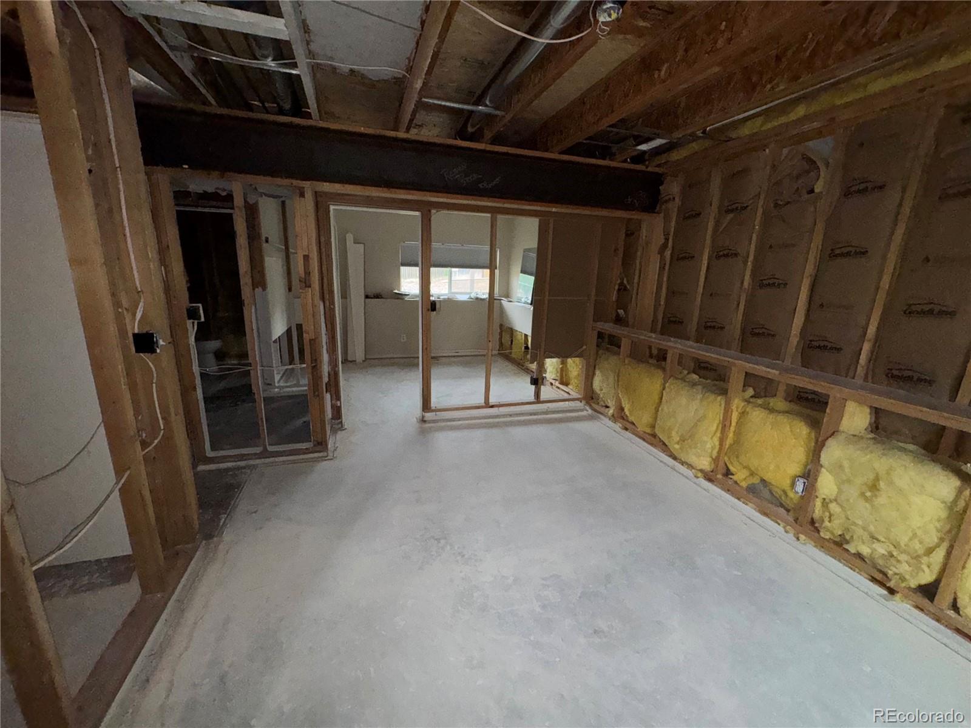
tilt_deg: -14.0
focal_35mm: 14
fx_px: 393
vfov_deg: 85.7
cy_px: 364
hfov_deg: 102.1
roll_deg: -2.3
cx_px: 486
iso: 200
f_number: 2.2
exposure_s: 1/60
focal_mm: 2.22
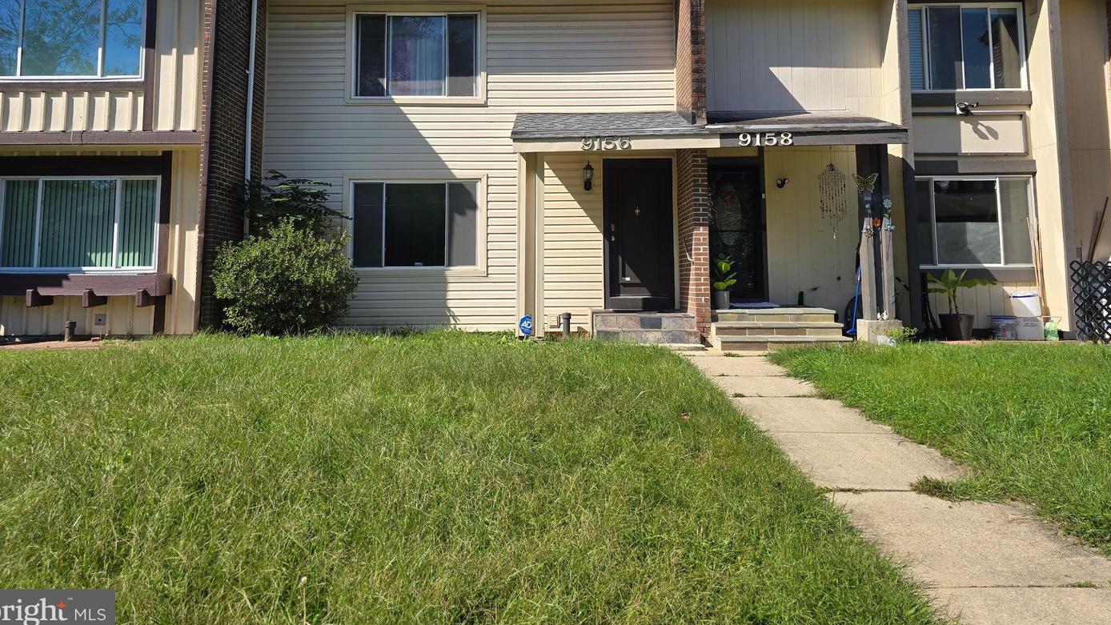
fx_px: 766
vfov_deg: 43.7
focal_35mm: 26
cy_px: 203
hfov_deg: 71.9
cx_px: 551
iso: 12
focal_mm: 6.3
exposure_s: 1/655
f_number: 1.7
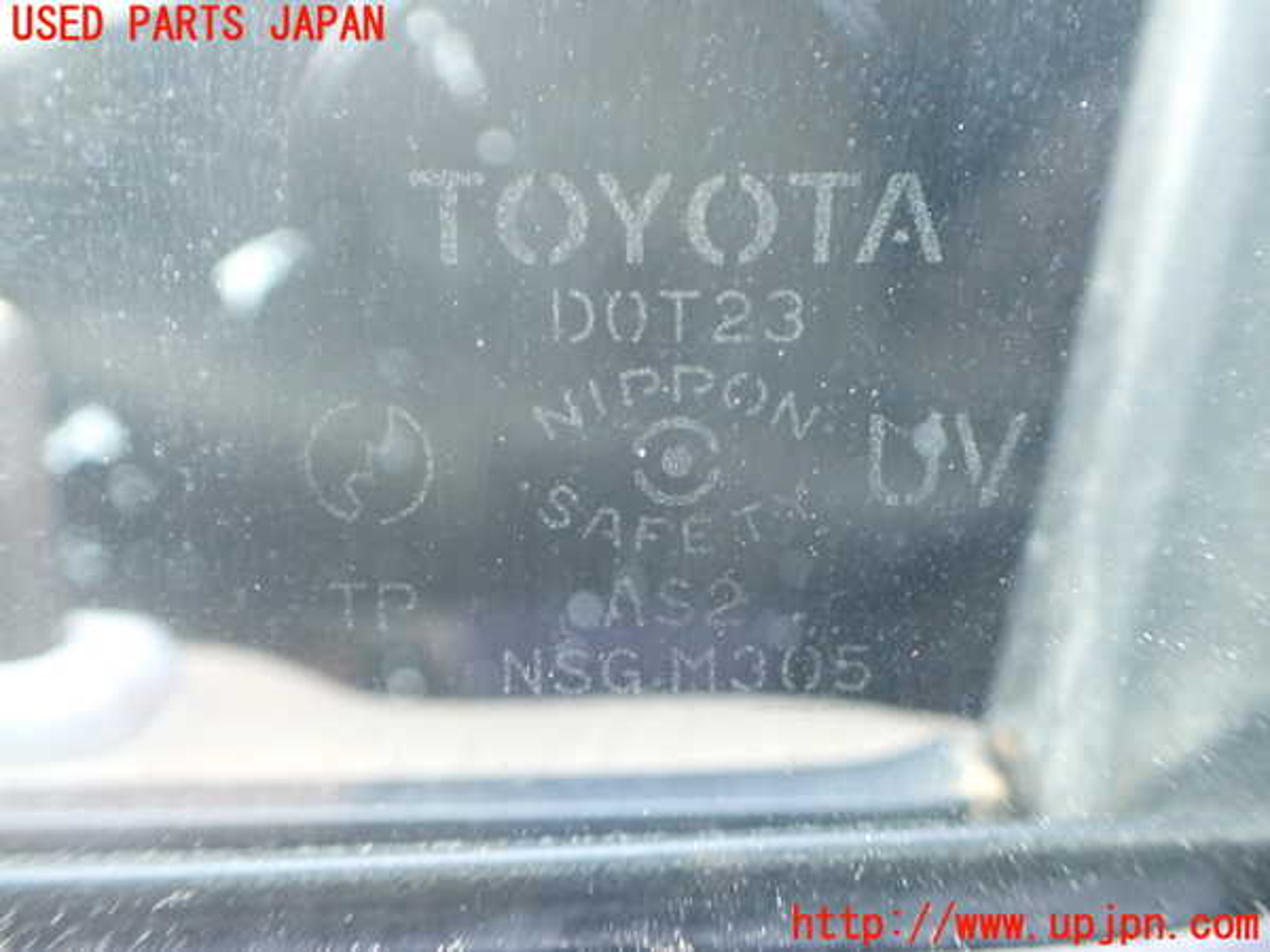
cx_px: 635
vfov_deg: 46.8
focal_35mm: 30
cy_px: 476
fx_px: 1101
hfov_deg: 60.0
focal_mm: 5.4
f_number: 2.3
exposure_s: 1/125
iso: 800
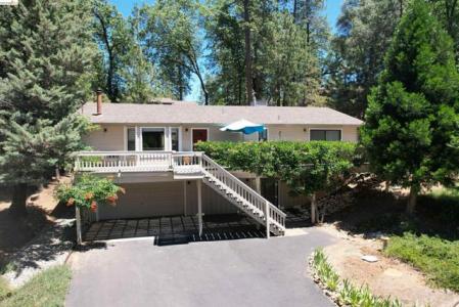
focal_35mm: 22
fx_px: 281
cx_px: 230
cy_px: 154
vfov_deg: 57.3
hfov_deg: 78.5
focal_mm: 8.38
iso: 100
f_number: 2.8
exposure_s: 1/640
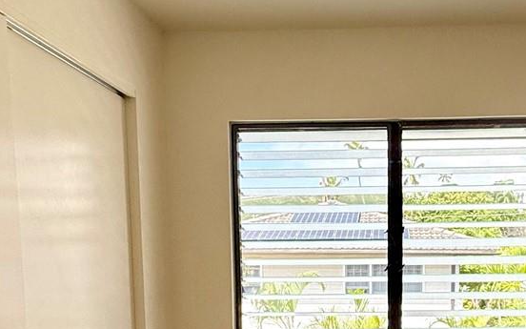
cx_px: 364
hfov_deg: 45.3
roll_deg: +0.2
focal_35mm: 43
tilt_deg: -6.2
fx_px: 616
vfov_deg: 28.1
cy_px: 326
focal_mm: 2.22
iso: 64
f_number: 2.2
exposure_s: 1/472
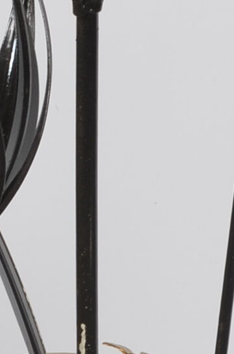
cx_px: 94
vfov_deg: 4.1
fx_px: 4981
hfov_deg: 2.7
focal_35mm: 508
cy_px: 59
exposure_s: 1/125
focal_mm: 50
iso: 100
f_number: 11
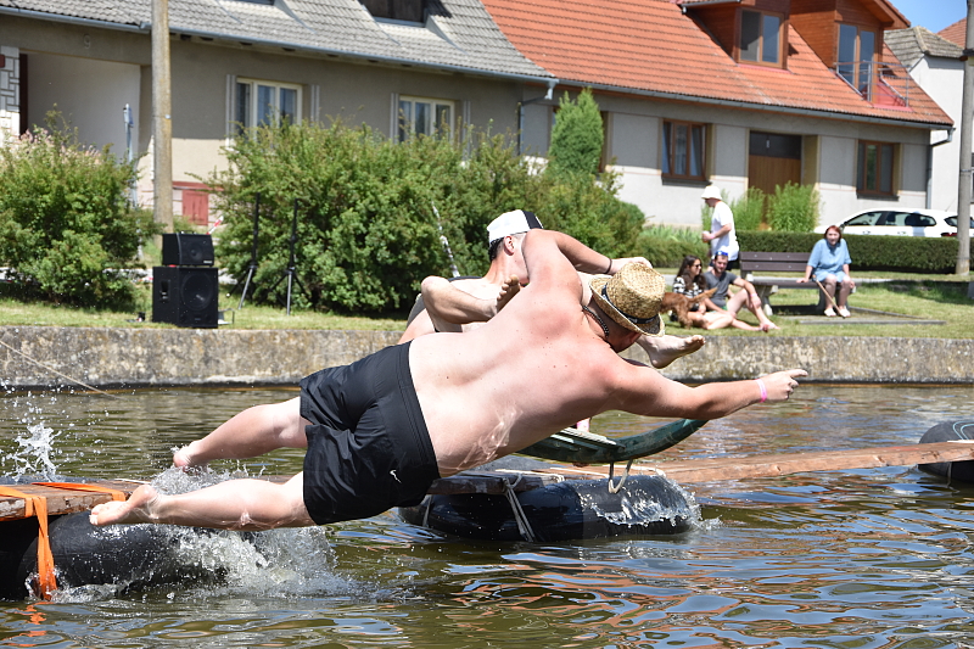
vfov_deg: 15.7
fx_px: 2353
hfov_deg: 23.4
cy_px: 324
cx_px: 487
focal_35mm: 87
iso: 400
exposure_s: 1/1600
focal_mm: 58
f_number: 5.6
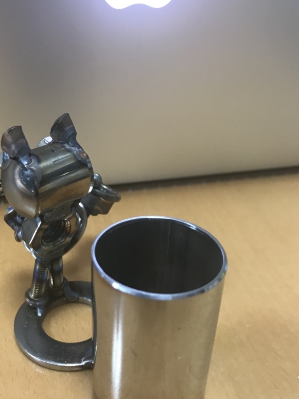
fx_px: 426
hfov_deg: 38.3
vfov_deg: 50.1
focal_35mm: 37
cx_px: 107
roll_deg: +0.1
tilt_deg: -28.9
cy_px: 204
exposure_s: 1/17
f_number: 1.8
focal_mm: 3.99
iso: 50
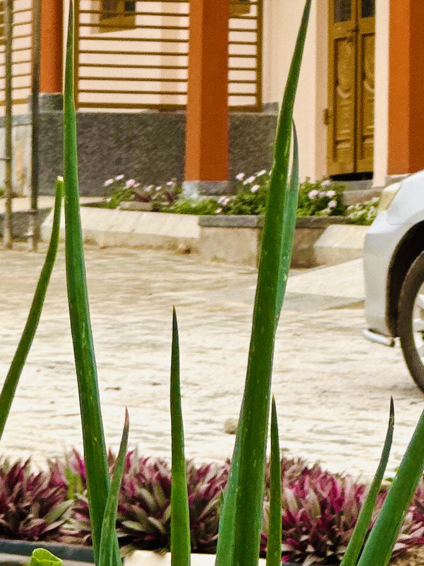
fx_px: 5423
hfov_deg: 4.5
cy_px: 205
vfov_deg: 6.0
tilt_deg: +1.2
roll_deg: -1.6
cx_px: 422
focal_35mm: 332
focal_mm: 9
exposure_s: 1/173
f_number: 2.8
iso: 25
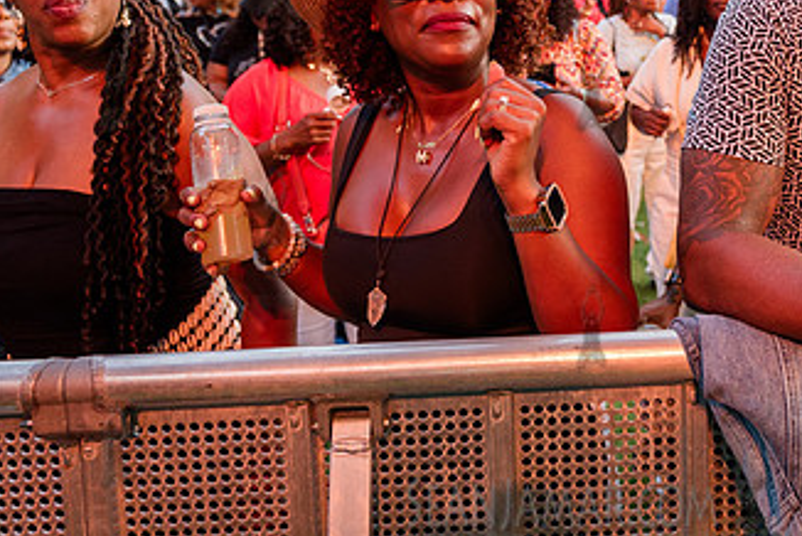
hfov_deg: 41.2
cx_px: 622
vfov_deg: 28.5
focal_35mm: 46
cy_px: 89
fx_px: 1026
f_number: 3.5
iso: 1000
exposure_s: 1/250
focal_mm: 24
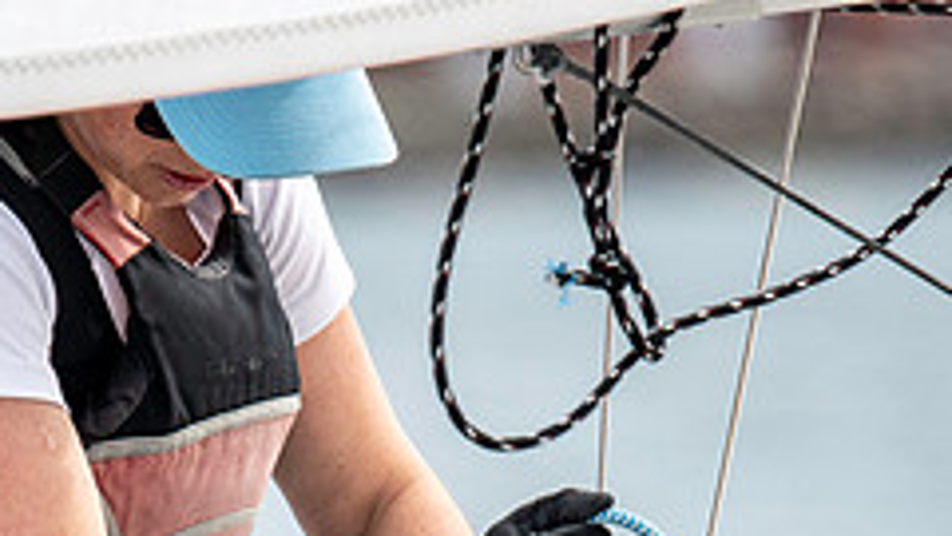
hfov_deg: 1.9
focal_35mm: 1140
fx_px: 28777
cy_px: 697
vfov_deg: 1.1
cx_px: 341
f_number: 4
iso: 250
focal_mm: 300
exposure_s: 1/2000
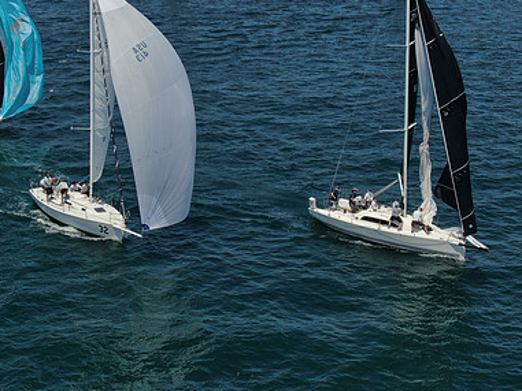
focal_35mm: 73
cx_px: 221
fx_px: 1101
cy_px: 159
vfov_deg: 20.2
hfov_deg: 26.6
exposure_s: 1/1600
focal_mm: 8.6
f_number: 3.8
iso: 100
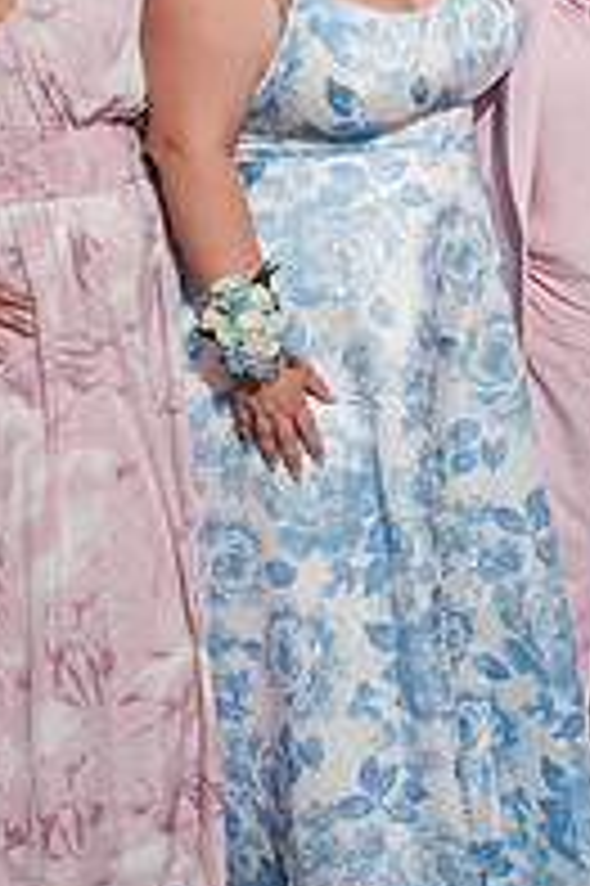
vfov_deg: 25.1
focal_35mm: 80
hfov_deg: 17.0
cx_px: 432
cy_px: 243
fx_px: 1970
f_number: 4
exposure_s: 1/250
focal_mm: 35
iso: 2000
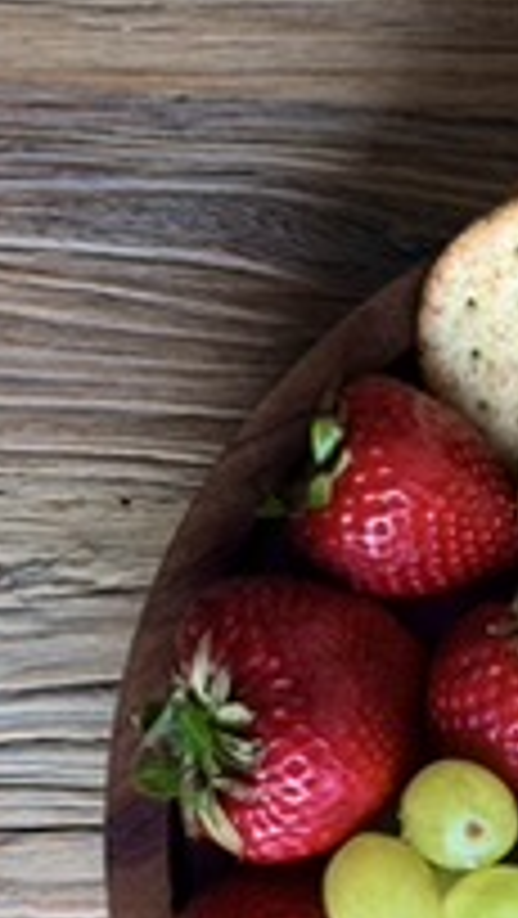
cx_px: 761
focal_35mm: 123
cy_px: 783
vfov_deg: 17.2
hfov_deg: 9.6
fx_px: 2998
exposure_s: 1/71
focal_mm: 6.76
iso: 100
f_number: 1.78
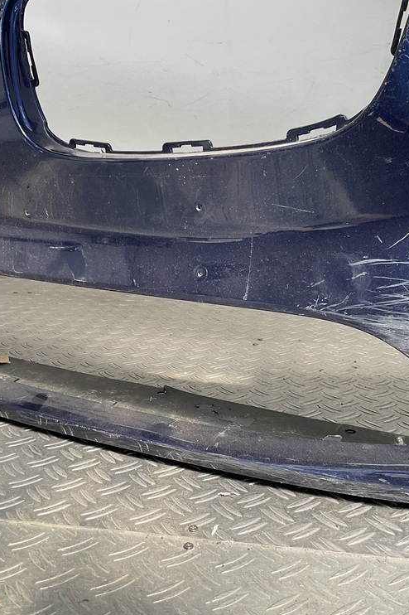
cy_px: 307
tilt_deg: -14.6
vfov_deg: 47.4
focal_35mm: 41
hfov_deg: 32.6
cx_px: 187
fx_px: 699
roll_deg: -0.2
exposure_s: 1/225
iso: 16
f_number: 1.8
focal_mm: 3
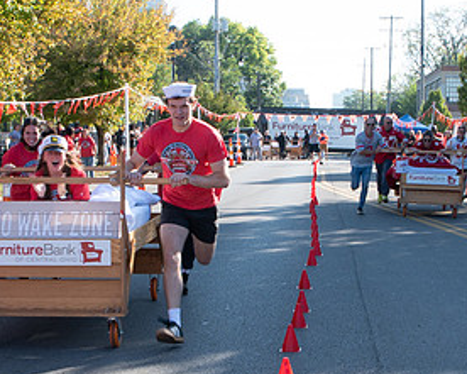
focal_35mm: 71
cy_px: 222
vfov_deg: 21.5
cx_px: 262
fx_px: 982
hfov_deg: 26.7
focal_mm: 24
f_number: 11
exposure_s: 1/200
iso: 500
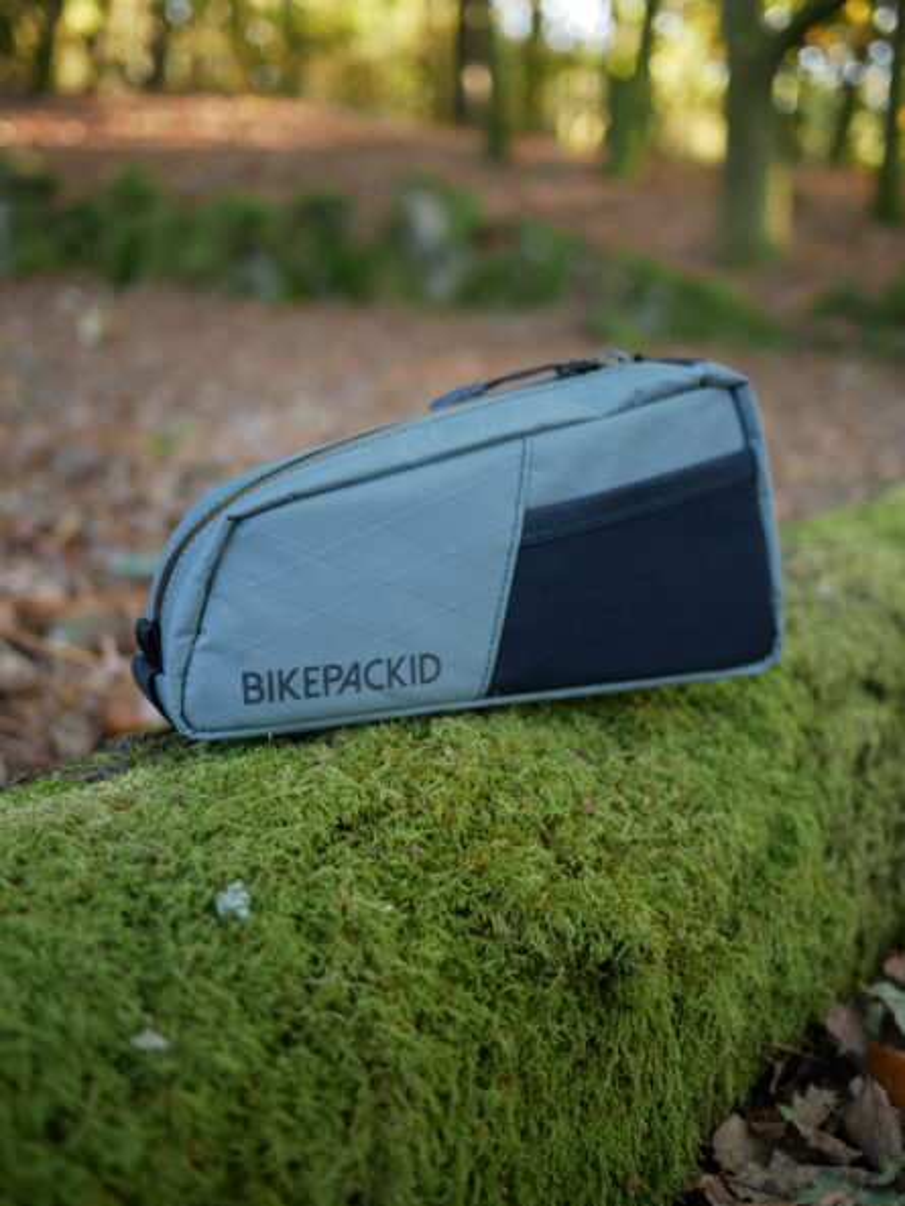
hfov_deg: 36.0
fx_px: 1394
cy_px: 603
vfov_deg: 46.8
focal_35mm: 40
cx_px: 452
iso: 400
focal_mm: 20
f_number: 1.7
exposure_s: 1/160
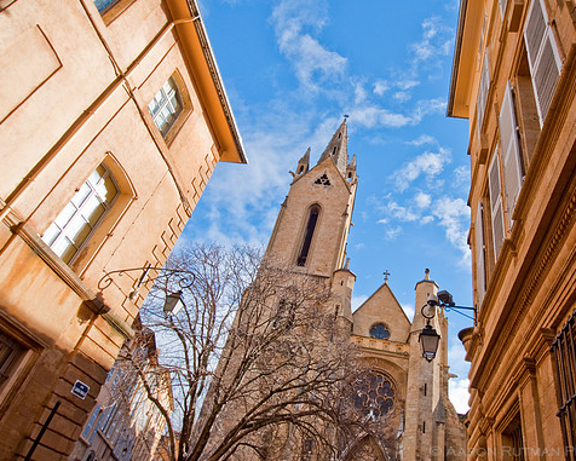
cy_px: 230
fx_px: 409
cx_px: 339
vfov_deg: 58.8
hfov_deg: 69.7
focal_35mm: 24
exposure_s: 1/320
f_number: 9
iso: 200
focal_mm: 14
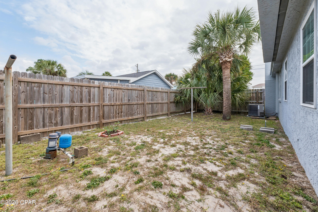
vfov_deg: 77.3
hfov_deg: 100.4
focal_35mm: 15
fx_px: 132
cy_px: 106
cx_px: 159
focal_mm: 10
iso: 200
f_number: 10
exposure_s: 1/125
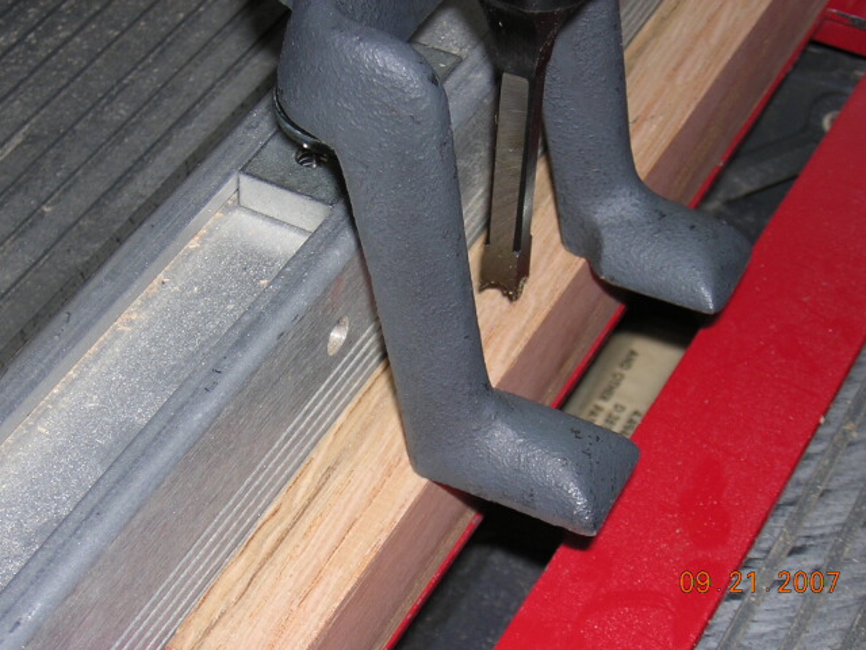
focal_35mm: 93
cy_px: 325
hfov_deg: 21.1
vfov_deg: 15.9
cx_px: 433
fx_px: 2327
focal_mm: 12.1
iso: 100
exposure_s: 1/60.1
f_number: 4.3
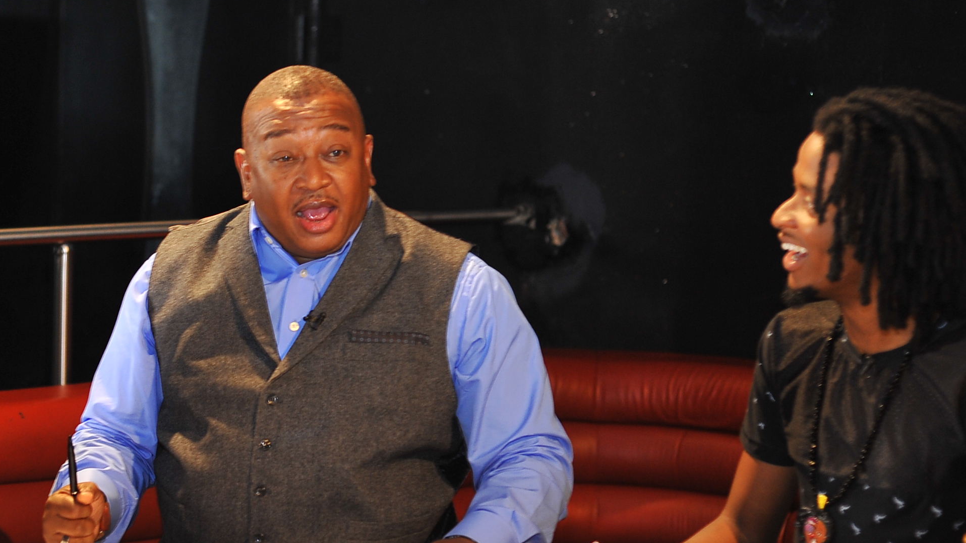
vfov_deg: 13.9
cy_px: 317
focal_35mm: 87
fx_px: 2229
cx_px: 255
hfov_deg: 24.2
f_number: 2.8
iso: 640
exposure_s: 1/125
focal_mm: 50
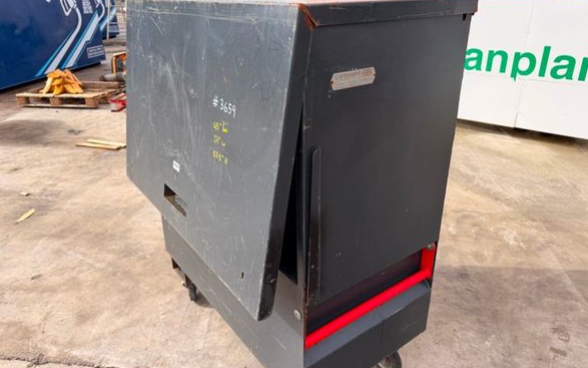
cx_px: 293
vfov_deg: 47.6
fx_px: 417
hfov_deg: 70.4
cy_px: 172
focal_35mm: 26
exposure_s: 1/1949
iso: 80
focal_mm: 6.76
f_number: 1.78
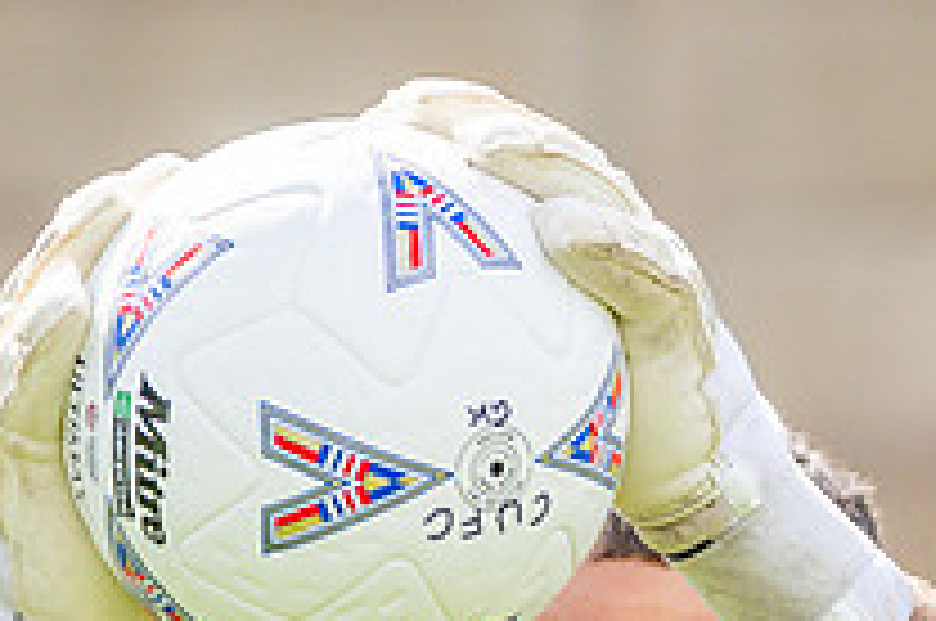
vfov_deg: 2.5
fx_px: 14459
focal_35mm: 557
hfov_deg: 3.7
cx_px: 1043
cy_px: 1082
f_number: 1.6
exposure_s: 1/6400
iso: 200
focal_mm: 85
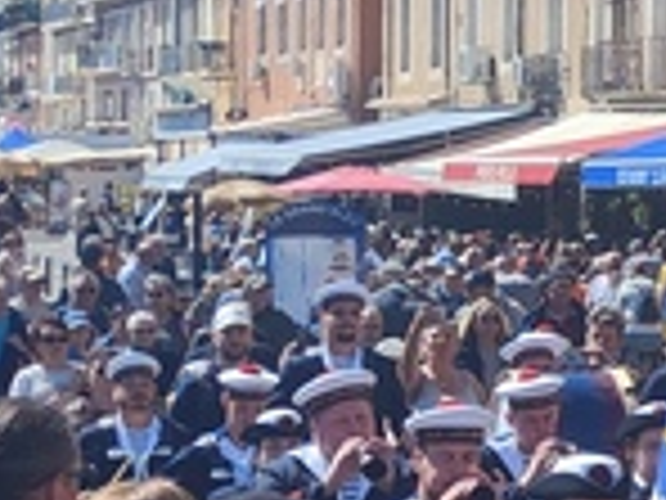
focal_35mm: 166
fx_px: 3194
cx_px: 1418
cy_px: 212
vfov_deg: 8.9
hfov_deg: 10.7
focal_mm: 5.59
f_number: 1.88
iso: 50
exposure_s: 1/2644
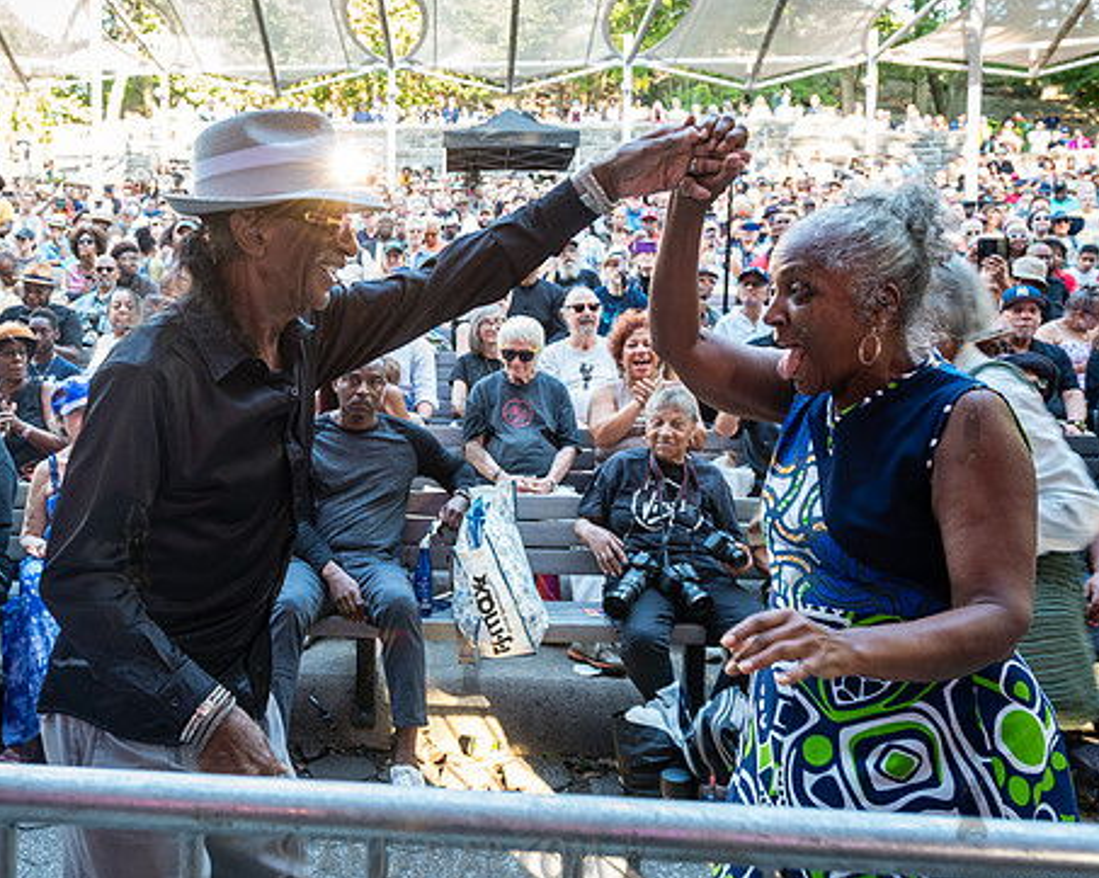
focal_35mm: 34
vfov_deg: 43.3
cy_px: 403
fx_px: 1105
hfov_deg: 51.9
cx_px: 368
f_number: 4
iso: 1000
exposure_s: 1/60
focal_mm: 24
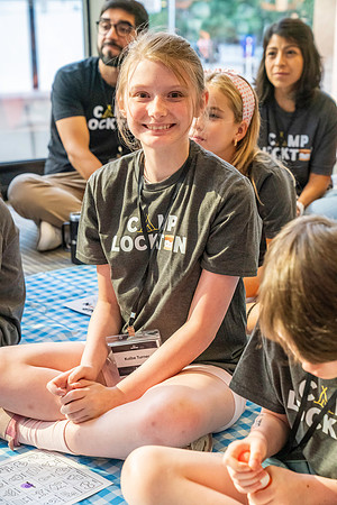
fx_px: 983
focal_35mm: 70
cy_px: 252
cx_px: 168
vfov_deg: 28.8
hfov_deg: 19.5
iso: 8000
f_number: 5.6
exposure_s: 1/200
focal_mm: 70
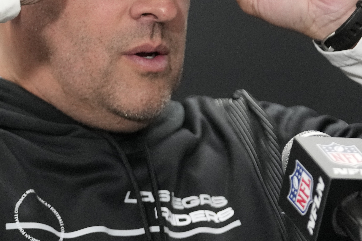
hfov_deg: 3.8
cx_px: 122
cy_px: 39
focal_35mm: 544
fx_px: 5470
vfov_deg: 2.5
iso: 3200
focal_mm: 168
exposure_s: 1/400
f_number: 2.8
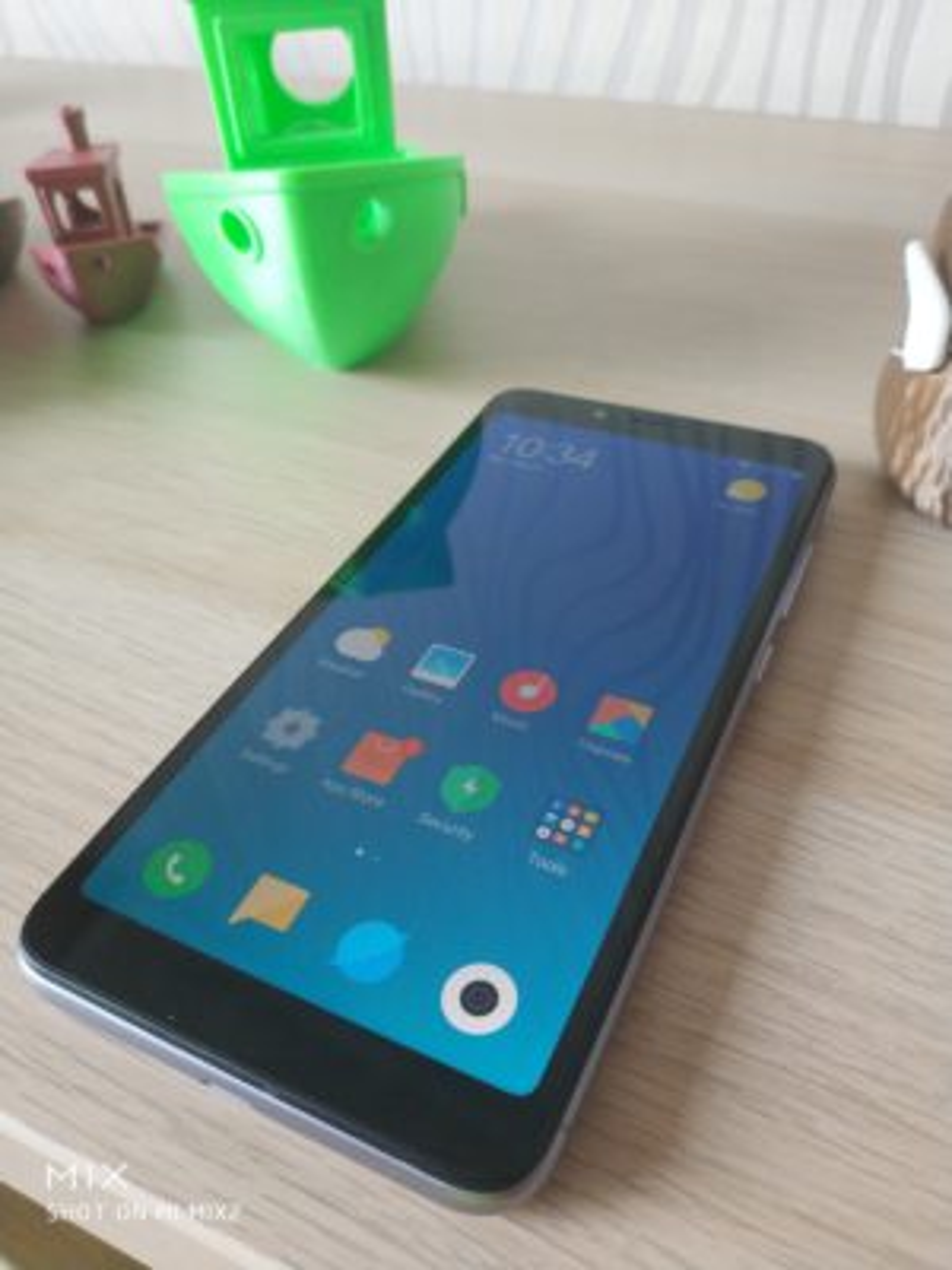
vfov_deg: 56.8
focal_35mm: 32
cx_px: 476
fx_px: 1173
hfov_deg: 44.2
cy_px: 635
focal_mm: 4.5
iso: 276
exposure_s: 1/25
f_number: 2
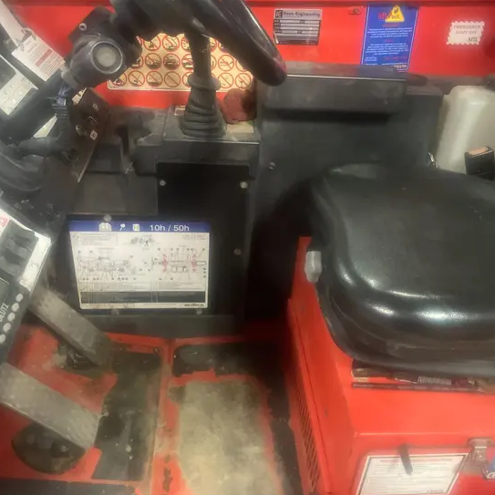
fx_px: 502
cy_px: 204
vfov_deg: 52.3
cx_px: 246
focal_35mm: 31
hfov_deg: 52.5
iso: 800
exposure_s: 1/30
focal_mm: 4.2
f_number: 1.6
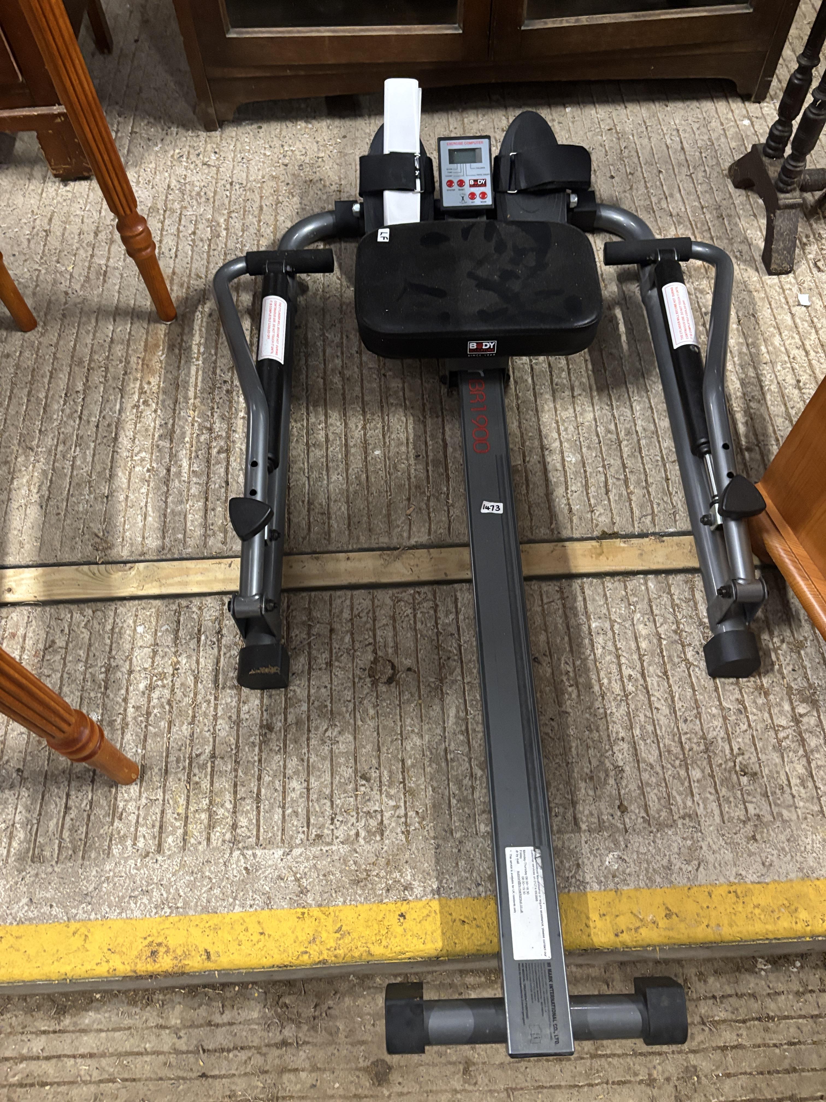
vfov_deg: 67.3
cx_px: 413
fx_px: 827
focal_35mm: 26
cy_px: 551
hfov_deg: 53.1
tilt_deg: -59.3
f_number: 1.6
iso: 500
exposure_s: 1/33
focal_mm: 5.96
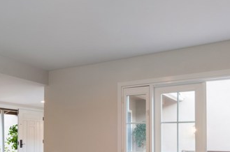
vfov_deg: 33.6
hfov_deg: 50.8
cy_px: 127
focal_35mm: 38
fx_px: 242
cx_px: 121
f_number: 14
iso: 200
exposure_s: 1/3
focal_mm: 13
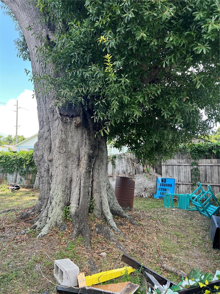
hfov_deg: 53.1
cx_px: 110
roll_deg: -0.2
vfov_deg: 67.3
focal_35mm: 26
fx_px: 220
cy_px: 147
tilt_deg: +3.1
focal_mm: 5.7
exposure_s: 1/443
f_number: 1.5
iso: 50
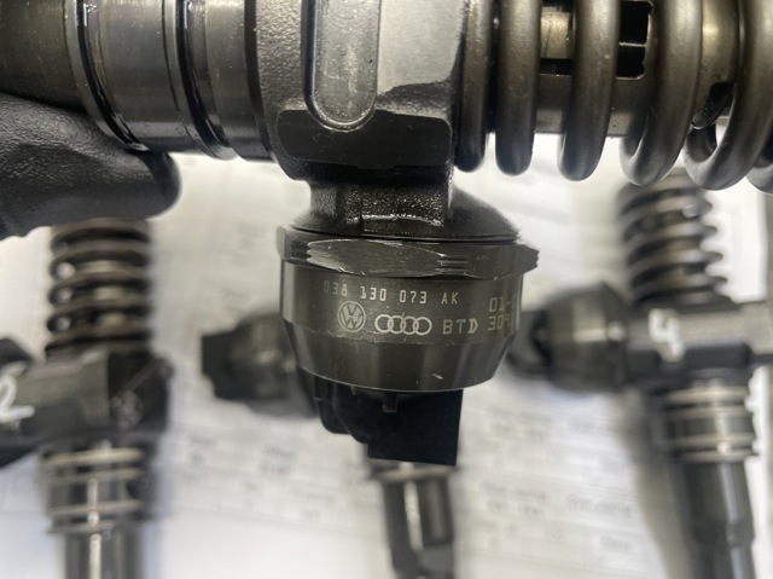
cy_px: 290
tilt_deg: -73.3
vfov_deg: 53.0
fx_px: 580
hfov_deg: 67.3
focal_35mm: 26
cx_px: 386
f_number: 1.6
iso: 100
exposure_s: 1/100
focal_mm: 4.2
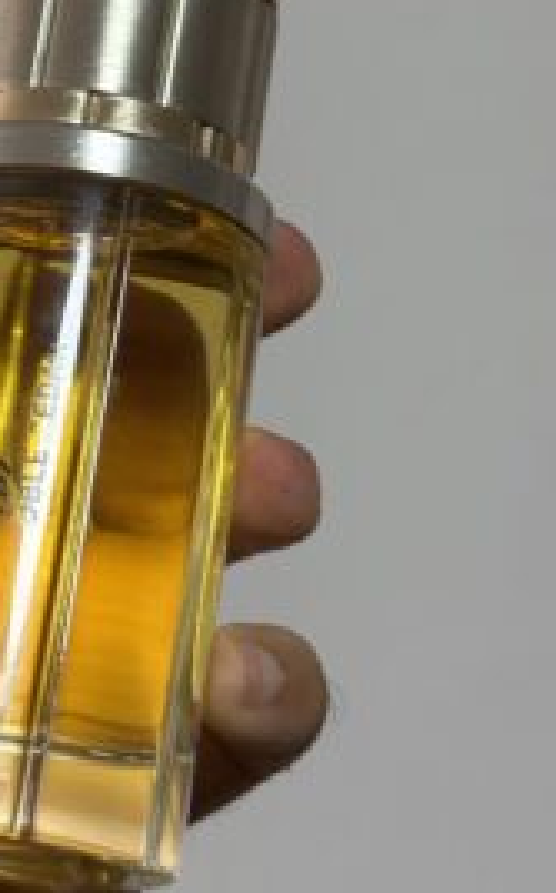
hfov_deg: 11.8
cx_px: -33
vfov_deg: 19.1
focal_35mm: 109
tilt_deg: -13.4
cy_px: 328
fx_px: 2648
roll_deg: -3.5
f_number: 1.78
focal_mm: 6.76
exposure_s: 1/50
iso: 50
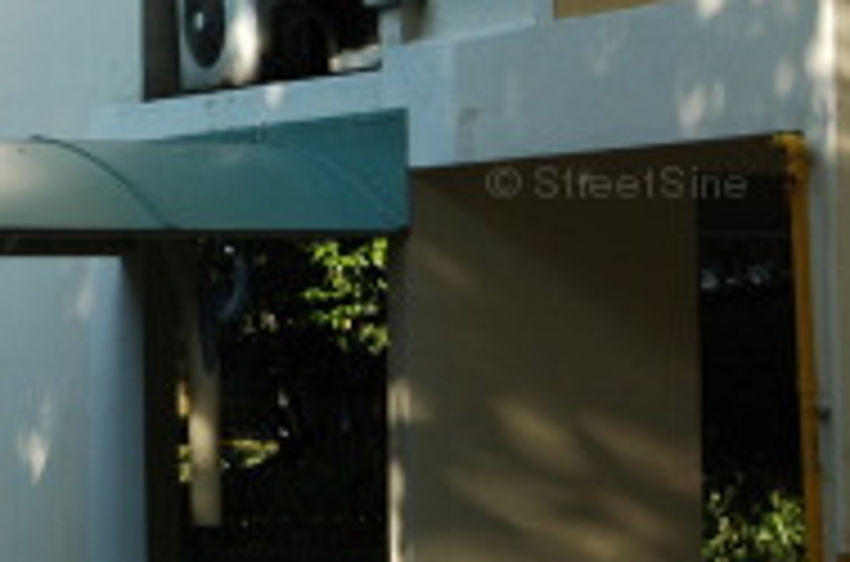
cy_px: 83
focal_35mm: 192
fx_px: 4522
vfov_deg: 7.1
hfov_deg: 10.6
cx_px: -76
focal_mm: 44
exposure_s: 1/400
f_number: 6.3
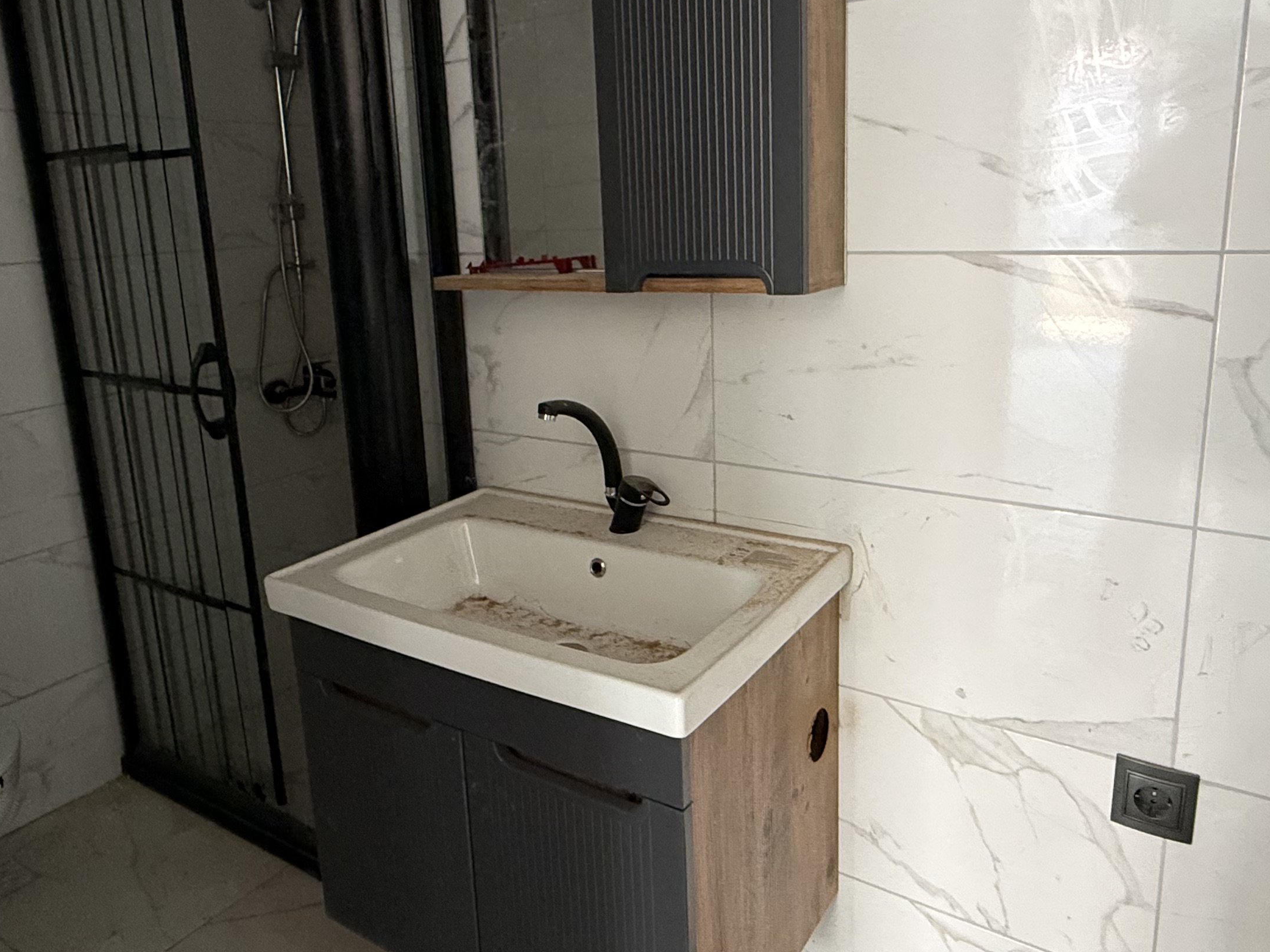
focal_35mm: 26
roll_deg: +2.3
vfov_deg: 52.8
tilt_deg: -11.5
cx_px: 620
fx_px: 954
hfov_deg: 67.3
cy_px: 401
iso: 500
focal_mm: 2.22
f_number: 2.2
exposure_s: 1/60
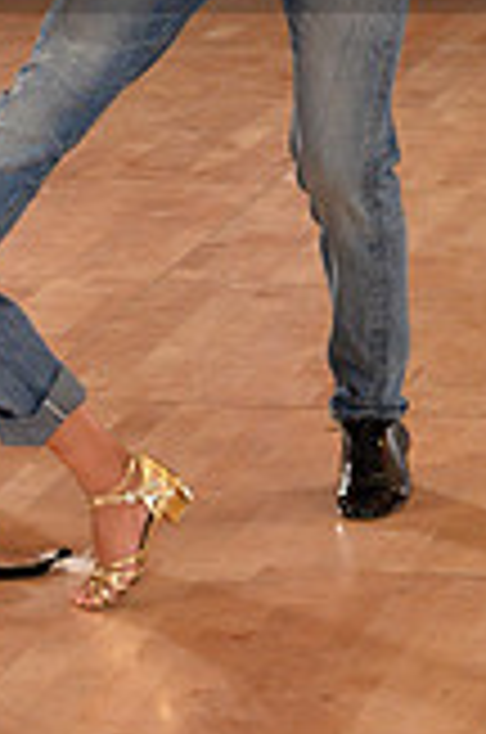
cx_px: -29
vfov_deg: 8.2
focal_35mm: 249
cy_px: -135
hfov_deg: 5.5
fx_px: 5063
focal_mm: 70
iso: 1600
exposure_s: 1/250
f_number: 5.6
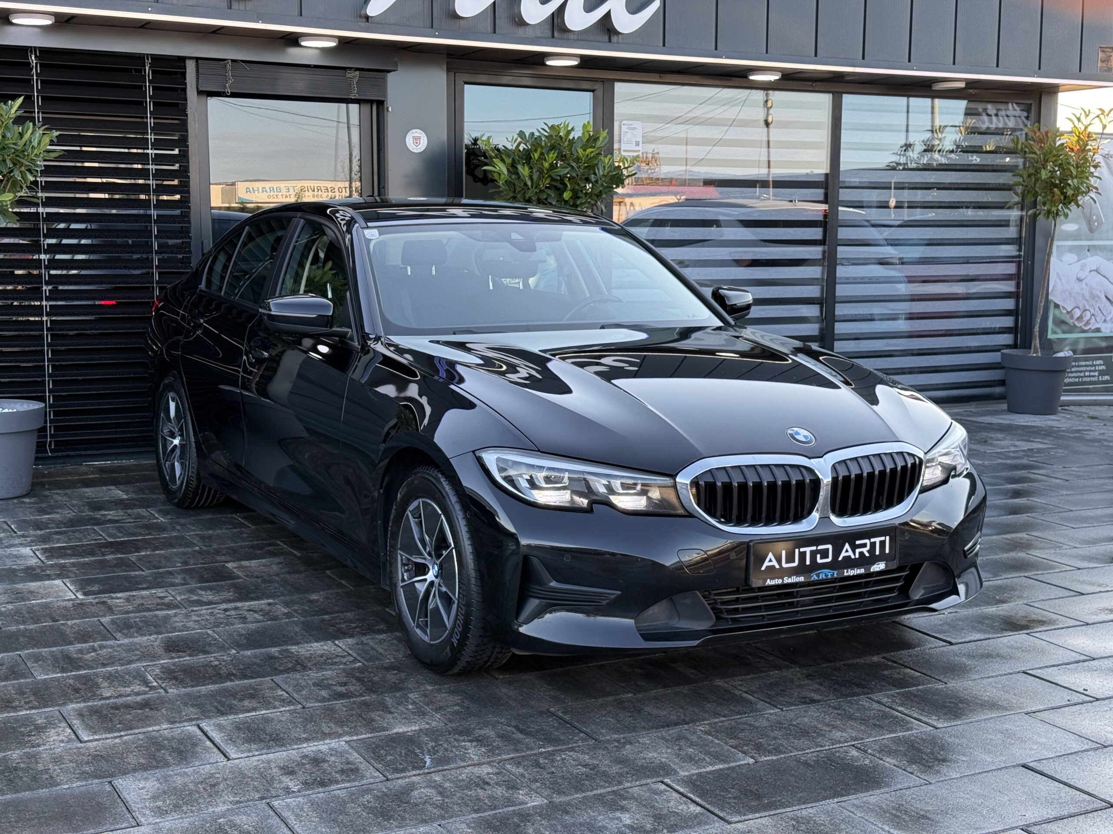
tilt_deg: -6.4
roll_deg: -0.5
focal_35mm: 48
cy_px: 417
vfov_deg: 30.3
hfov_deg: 39.7
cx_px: 556
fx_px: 1543
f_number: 1.78
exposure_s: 1/447
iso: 80
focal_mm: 6.76
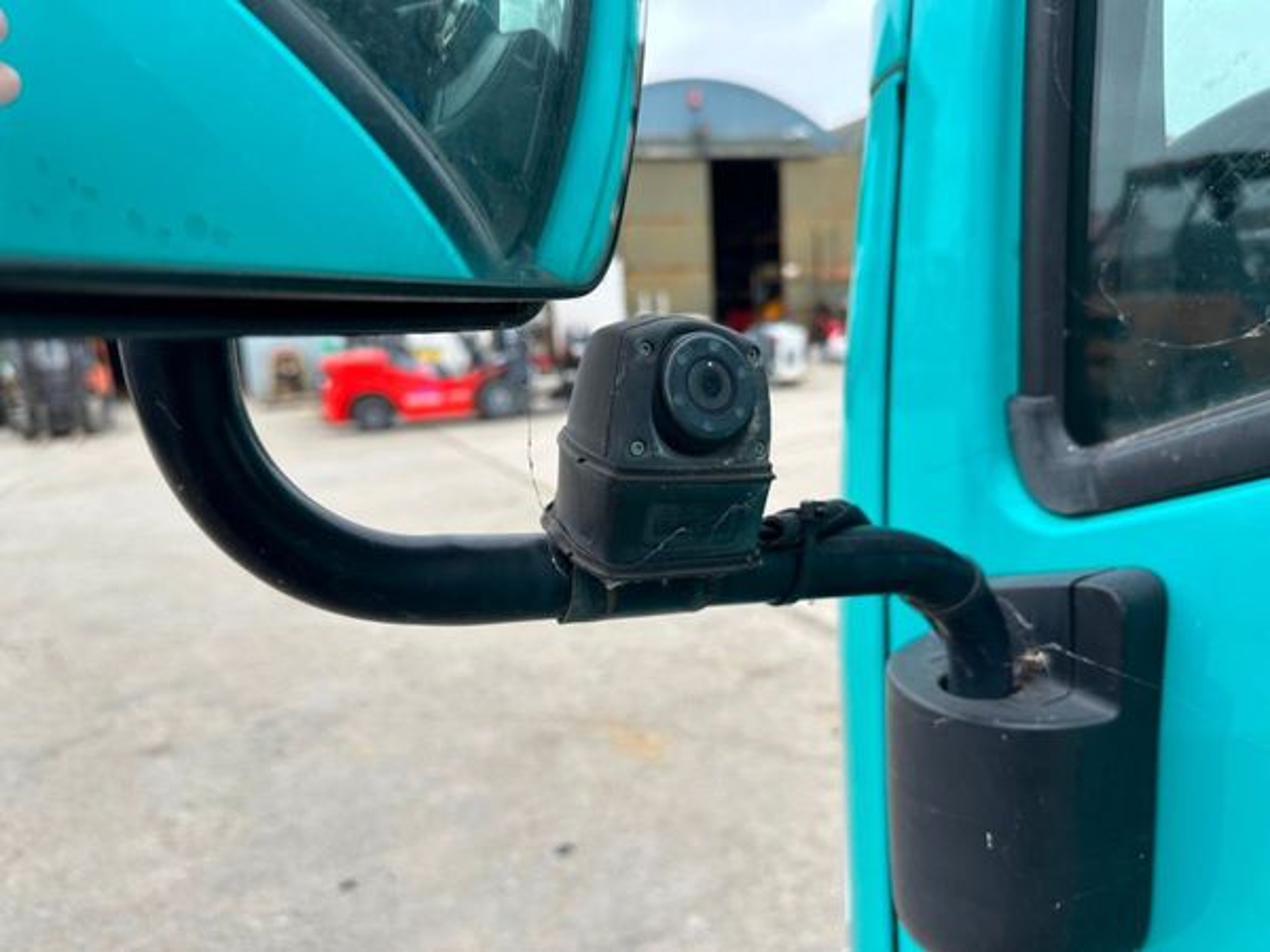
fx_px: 881
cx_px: 635
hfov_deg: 71.6
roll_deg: +4.2
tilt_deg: -9.3
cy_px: 476
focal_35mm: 24
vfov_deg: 56.8
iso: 80
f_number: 1.78
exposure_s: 1/516
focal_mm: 6.86
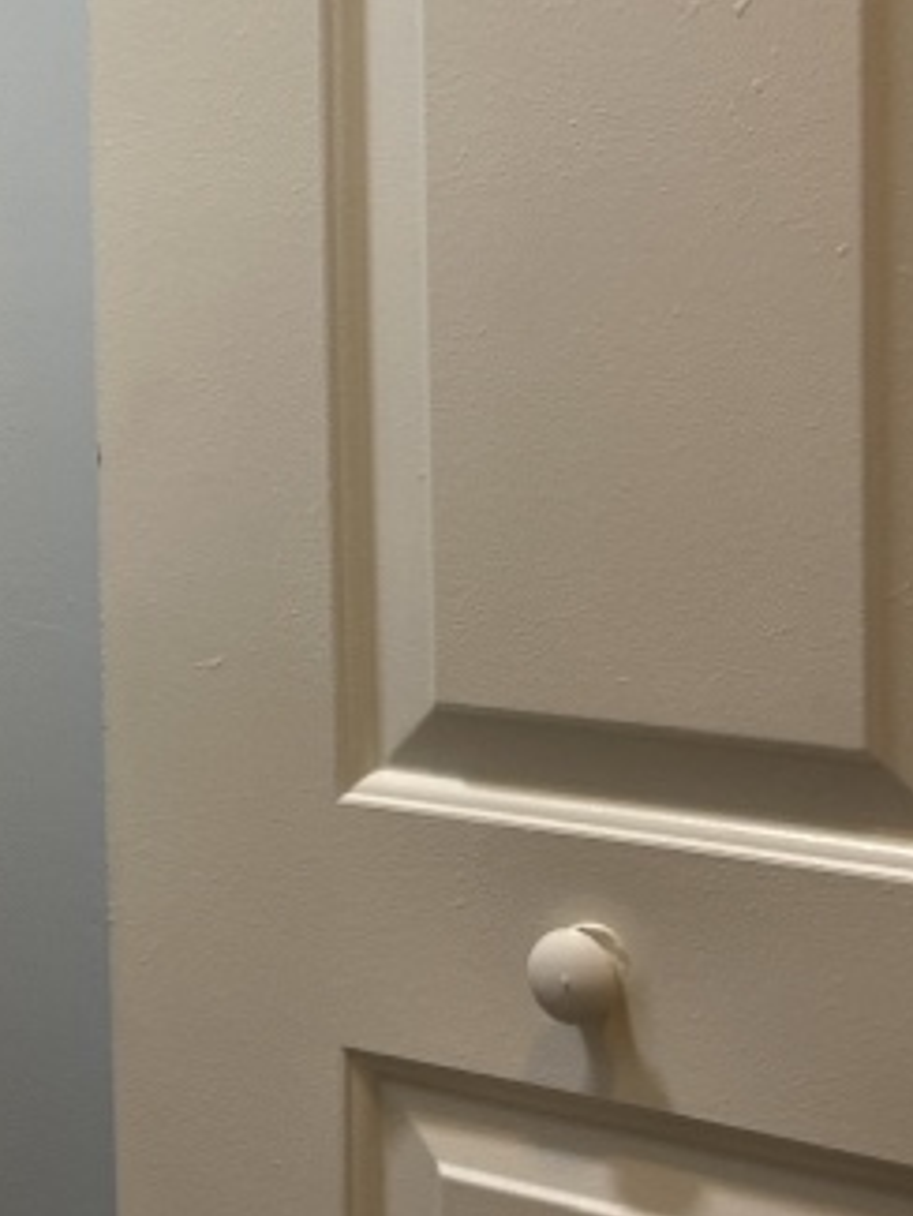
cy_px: 385
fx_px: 2882
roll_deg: +1.7
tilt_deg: -2.5
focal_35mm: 82
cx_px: -442
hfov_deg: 16.5
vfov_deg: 23.7
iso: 80
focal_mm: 5.1
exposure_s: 1/60
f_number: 1.6
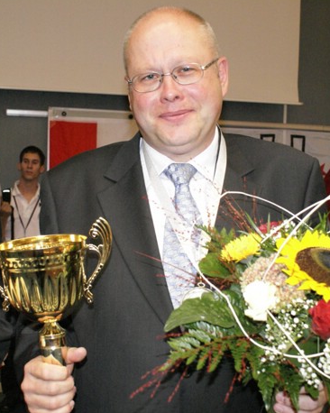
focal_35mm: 56
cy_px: 208
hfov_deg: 27.1
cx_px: 159
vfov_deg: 33.6
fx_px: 684
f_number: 5.6
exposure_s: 1/20
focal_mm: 26
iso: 1600
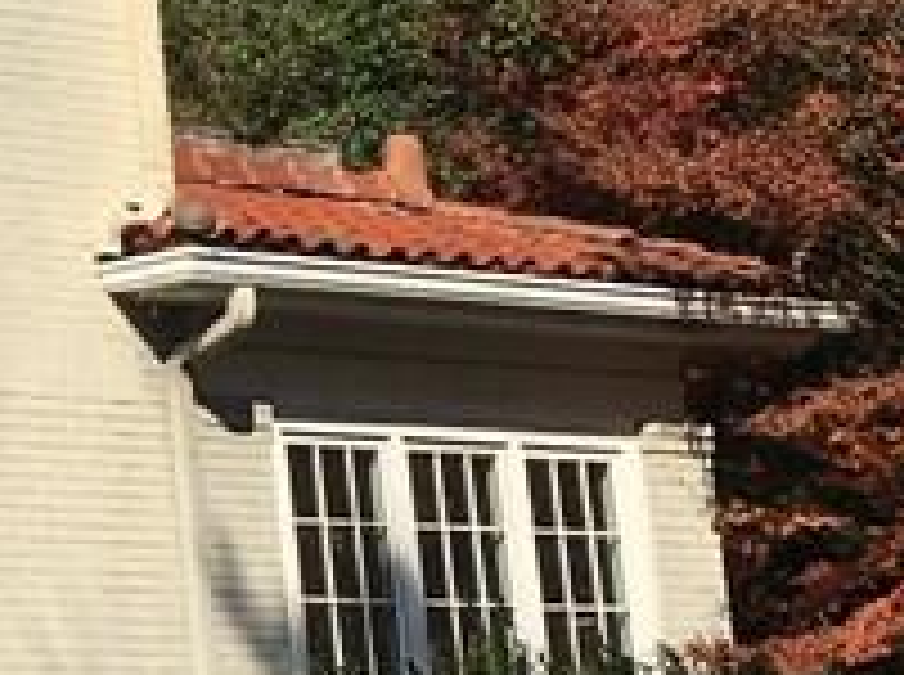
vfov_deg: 9.9
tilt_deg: +14.3
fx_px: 3858
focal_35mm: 148
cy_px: -32
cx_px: -760
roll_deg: +2.2
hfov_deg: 12.2
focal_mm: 4.15
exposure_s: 1/2262
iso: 25
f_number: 2.2
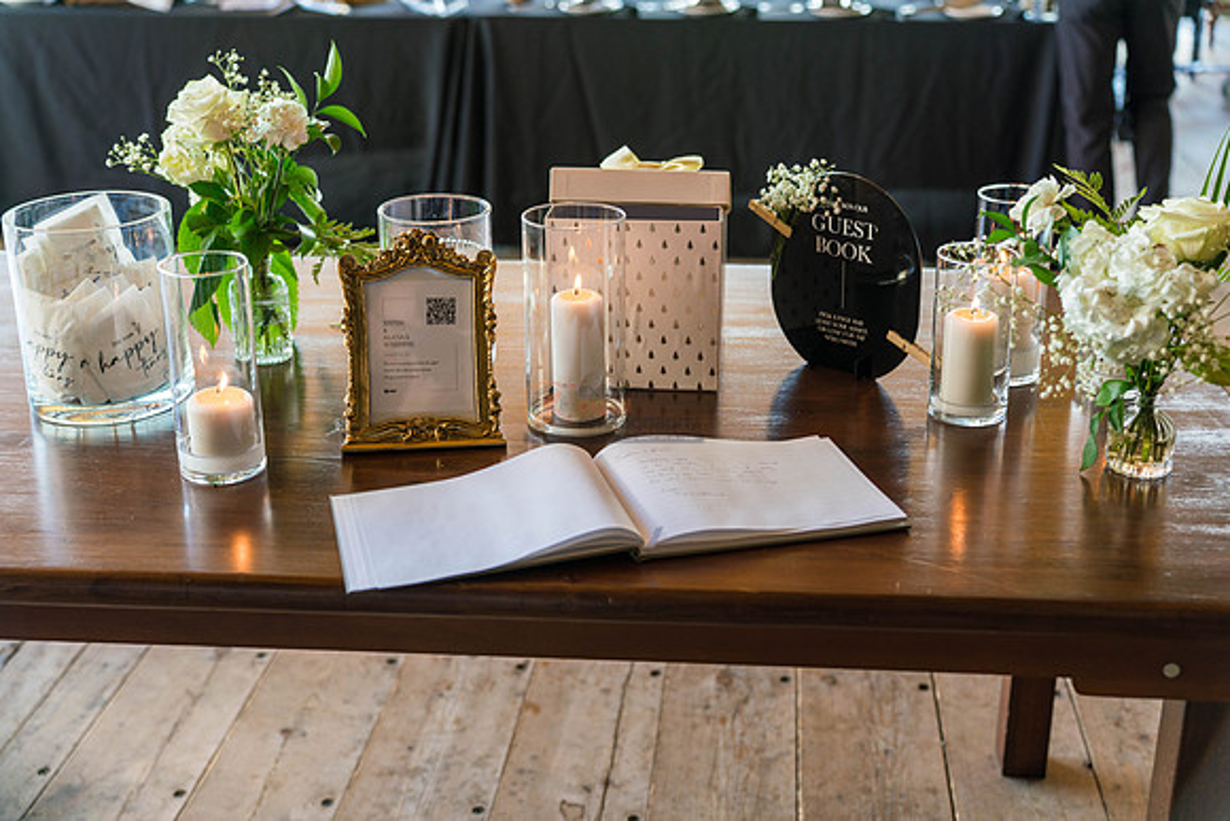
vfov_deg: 30.5
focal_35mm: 44
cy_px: 410
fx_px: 1504
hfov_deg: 44.5
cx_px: 615
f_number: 2.8
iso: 400
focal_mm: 44
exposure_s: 1/160
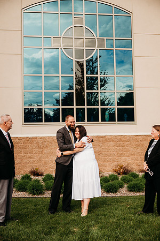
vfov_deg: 45.4
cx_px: 80
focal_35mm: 43
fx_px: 287
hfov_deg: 31.2
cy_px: 120
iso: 200
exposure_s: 1/1600
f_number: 2.8
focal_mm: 43
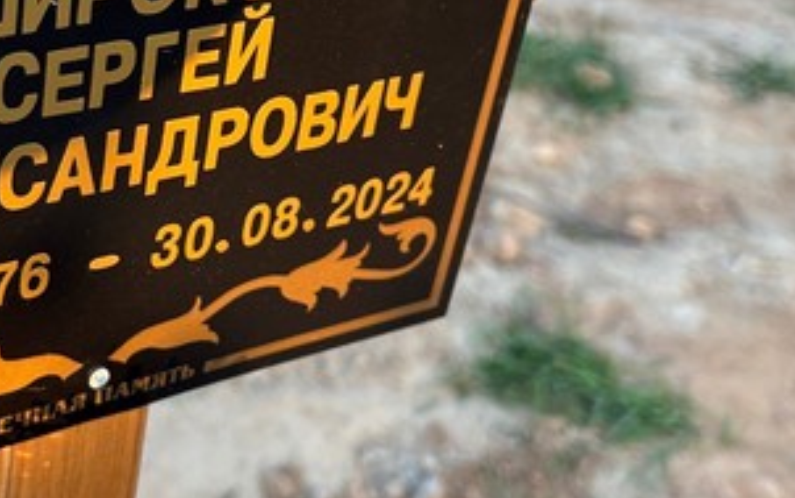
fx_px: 1582
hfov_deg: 27.3
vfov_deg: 17.7
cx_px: 90
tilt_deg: -27.9
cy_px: 113
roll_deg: -6.6
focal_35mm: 73
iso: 50
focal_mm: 5.96
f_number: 1.6
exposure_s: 1/121
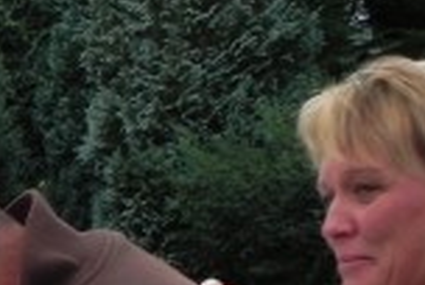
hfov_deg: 10.5
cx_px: -417
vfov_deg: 7.5
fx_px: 2117
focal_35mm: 179
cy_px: 520
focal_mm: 7.3
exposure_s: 1/116
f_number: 3.5
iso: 160
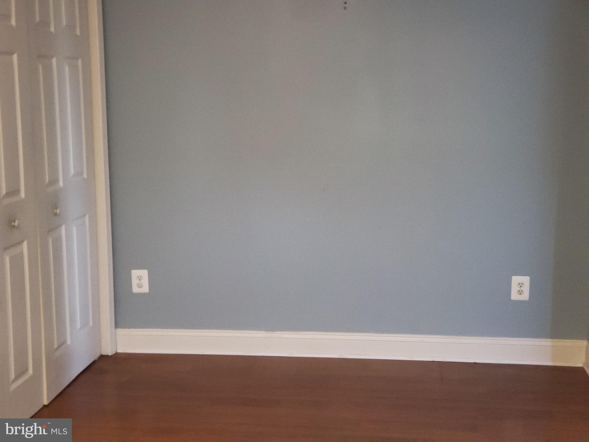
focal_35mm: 52
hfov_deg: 36.8
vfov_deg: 28.0
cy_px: 221
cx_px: 294
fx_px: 885
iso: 400
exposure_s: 1/17
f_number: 2.4
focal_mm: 6
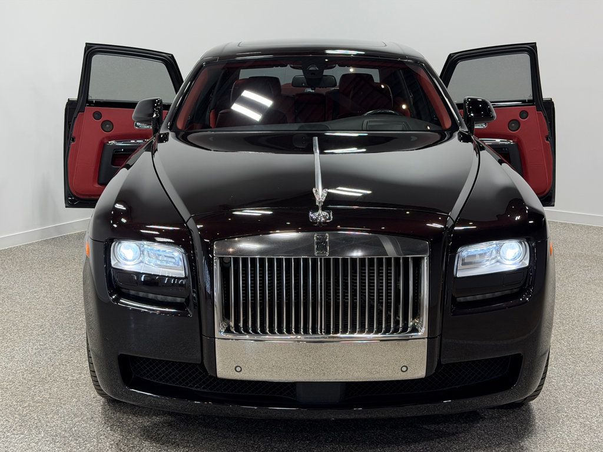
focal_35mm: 48
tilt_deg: -12.7
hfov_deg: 39.7
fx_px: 836
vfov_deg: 30.3
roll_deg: -0.4
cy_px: 226
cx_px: 302
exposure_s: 1/186
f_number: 1.78
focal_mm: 6.76
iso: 100
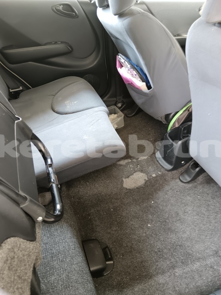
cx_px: 110
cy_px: 148
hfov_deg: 51.4
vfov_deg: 65.3
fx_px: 230
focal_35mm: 27
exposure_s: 1/25
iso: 897
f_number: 1.9
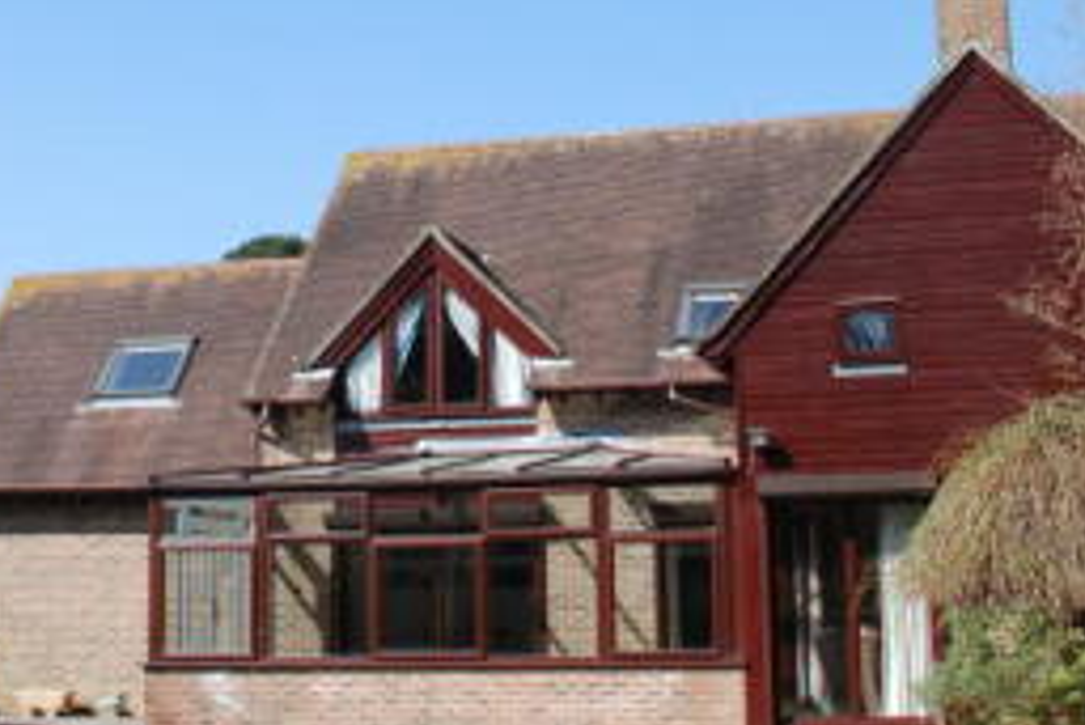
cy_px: 197
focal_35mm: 69
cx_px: 379
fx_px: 2081
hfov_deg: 29.1
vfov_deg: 19.6
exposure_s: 1/200
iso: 100
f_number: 7.1
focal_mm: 18
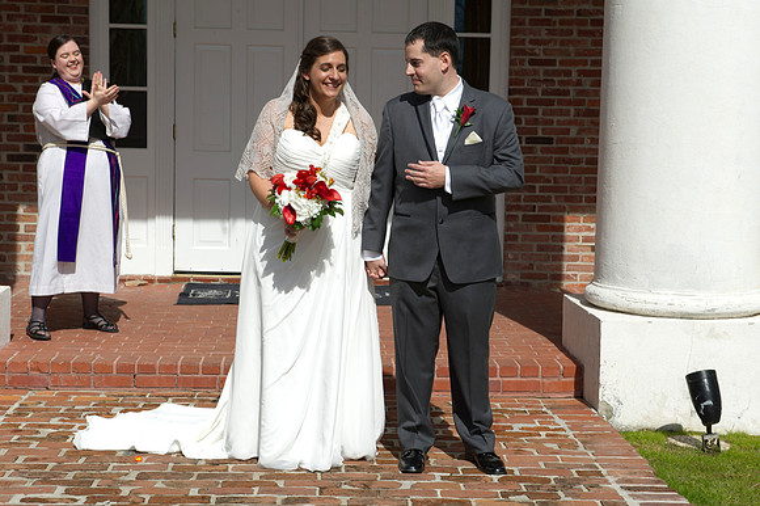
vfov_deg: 19.4
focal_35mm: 70
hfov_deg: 28.9
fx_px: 1477
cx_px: 380
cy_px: 253
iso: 100
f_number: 11
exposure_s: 1/250
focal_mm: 70
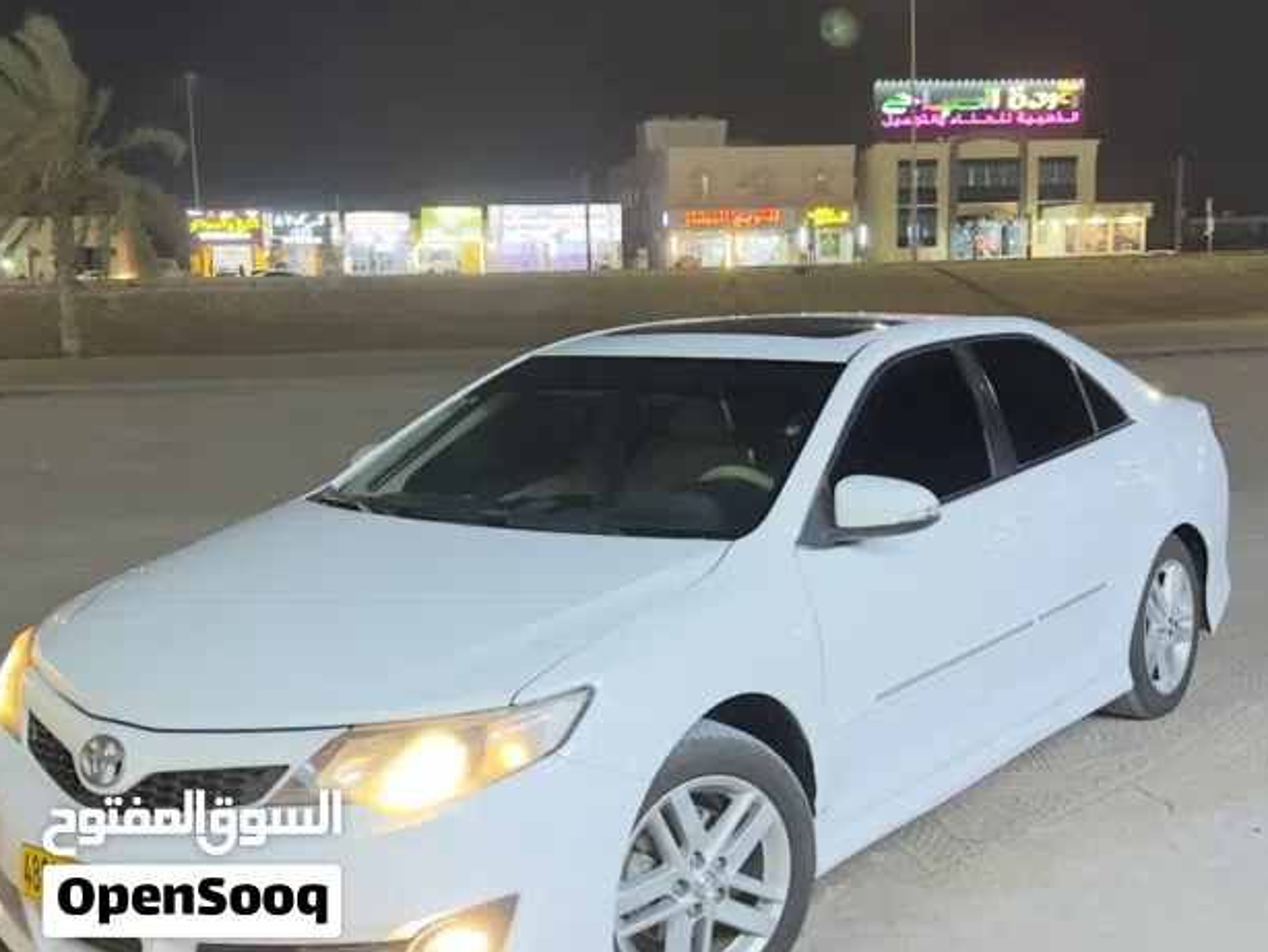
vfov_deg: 54.9
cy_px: 491
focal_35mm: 25
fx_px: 916
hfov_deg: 69.4
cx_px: 653
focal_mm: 6.86
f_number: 1.78
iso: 640
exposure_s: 1/33
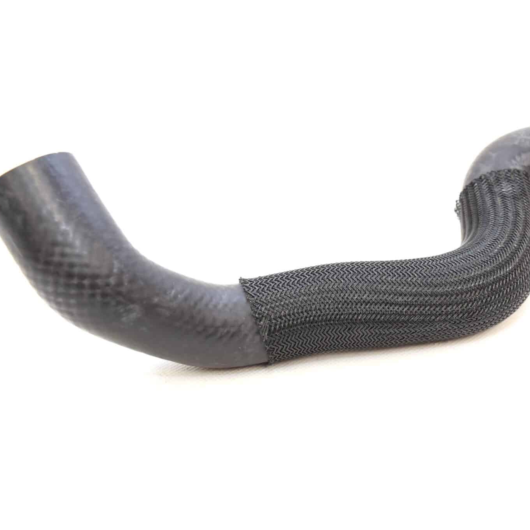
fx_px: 964
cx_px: 343
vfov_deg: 30.7
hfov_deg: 30.6
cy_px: 265
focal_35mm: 56
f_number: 5.6
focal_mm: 29
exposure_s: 1/125
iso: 400
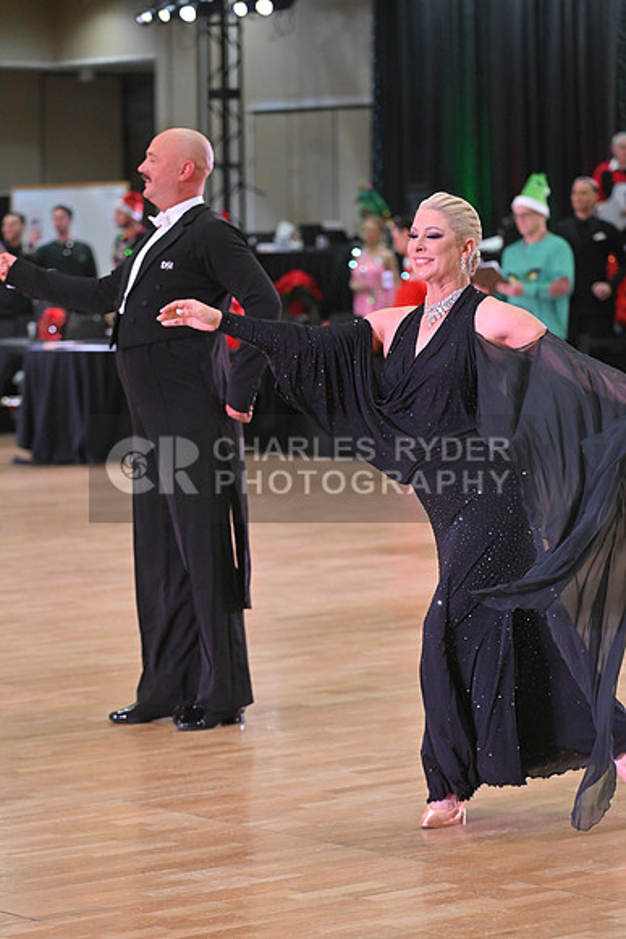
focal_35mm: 122
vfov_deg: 16.8
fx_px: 3180
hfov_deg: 11.2
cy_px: 470
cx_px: 313
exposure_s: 1/400
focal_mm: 122
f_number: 4.5
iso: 3200
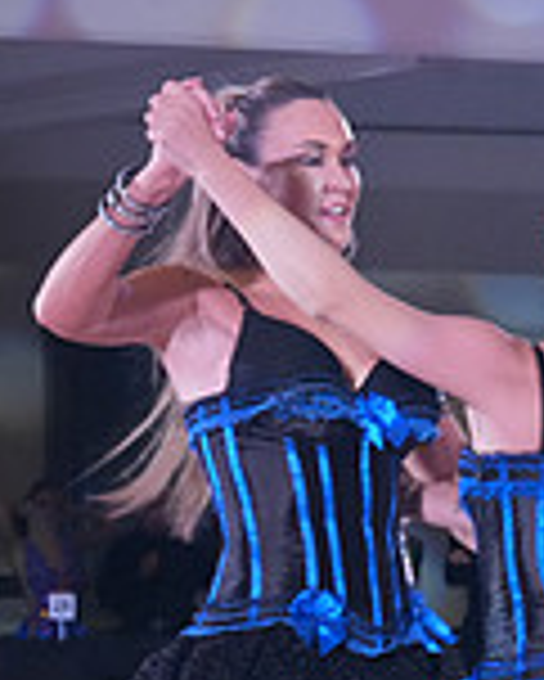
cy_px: 718
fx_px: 5931
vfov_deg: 6.5
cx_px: 1151
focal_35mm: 295
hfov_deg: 5.1
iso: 5000
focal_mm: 82
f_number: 5.6
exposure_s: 1/250
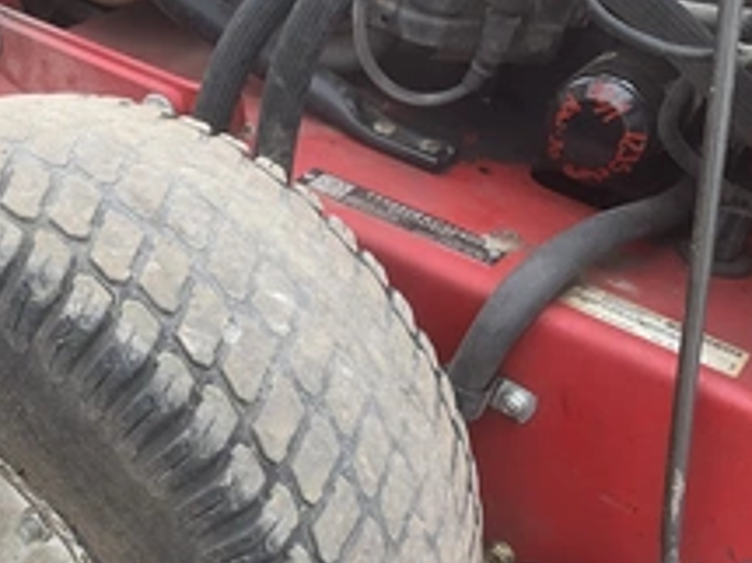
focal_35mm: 54
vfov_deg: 26.3
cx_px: 189
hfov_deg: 34.8
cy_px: 483
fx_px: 1172
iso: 25
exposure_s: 1/358
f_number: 1.8
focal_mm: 3
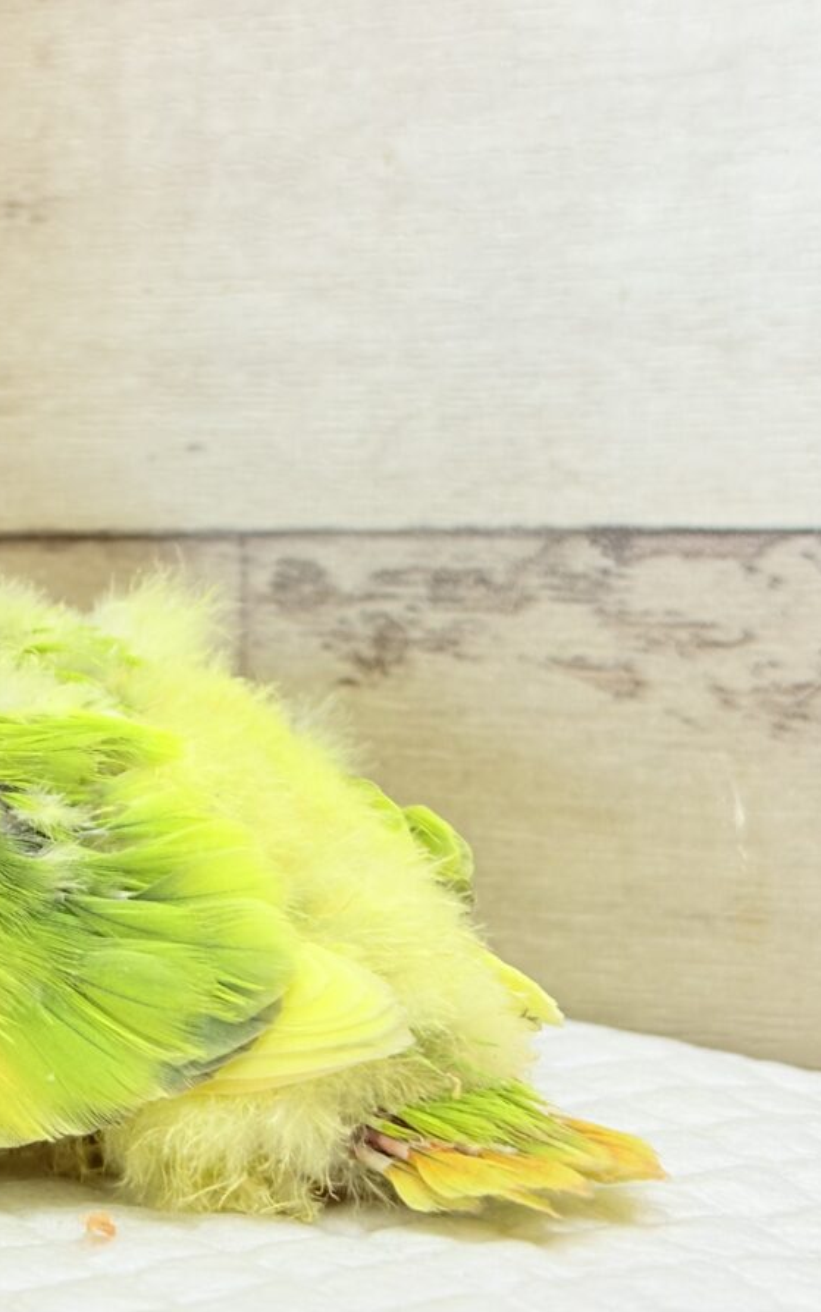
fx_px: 2648
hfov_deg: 17.3
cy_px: 657
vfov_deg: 27.8
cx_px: 19
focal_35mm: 74
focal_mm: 5.96
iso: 64
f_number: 1.6
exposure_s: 1/50
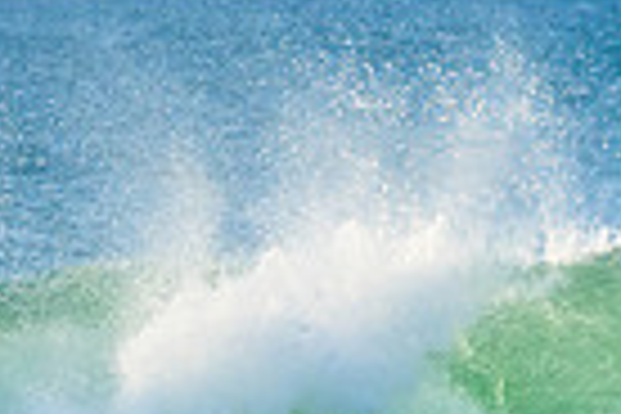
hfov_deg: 0.9
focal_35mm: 2224
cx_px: 1116
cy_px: 560
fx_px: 38361
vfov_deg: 0.6
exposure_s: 1/1600
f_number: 11
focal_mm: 530
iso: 3200
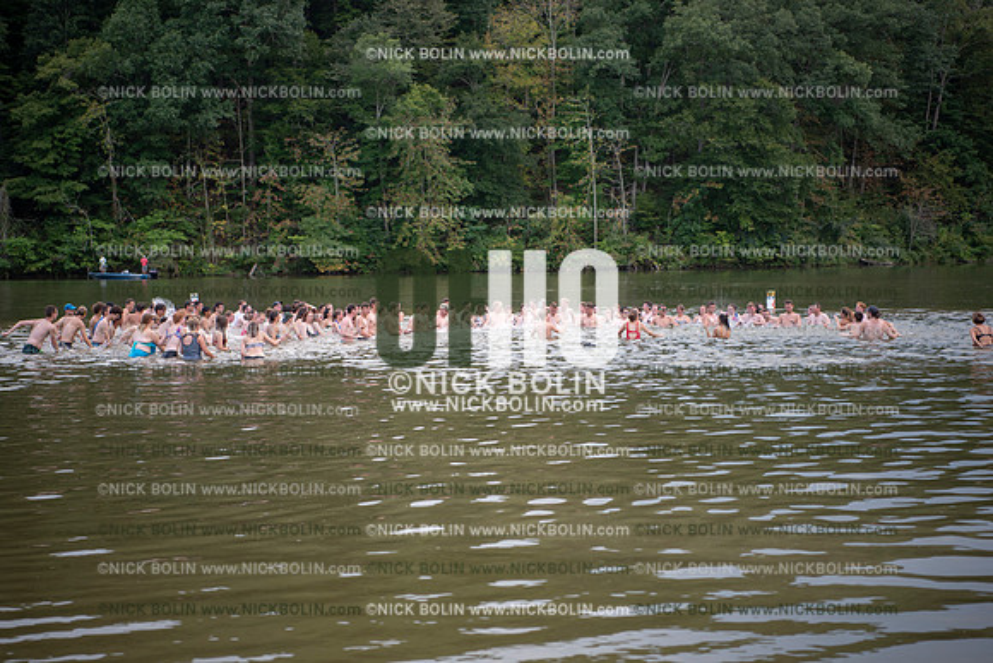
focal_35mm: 70
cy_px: 332
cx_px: 496
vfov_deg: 19.5
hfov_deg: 28.8
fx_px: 1931
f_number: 3.2
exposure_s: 1/250
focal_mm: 70
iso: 160
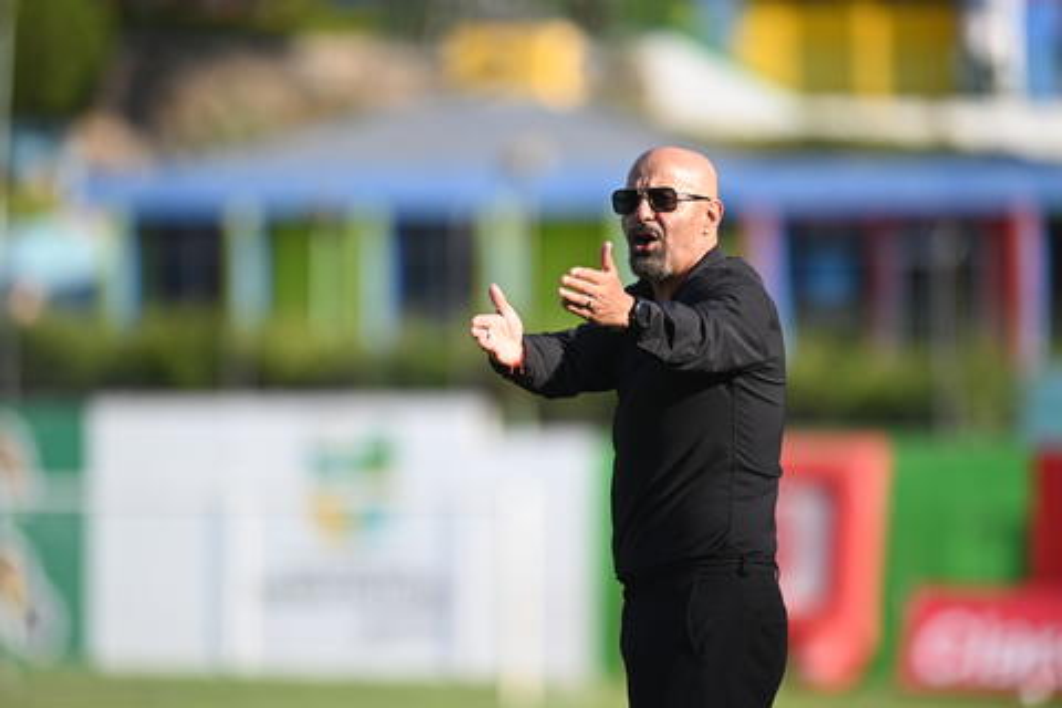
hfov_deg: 6.9
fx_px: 8849
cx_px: 531
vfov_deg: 4.6
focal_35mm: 300
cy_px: 354
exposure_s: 1/2500
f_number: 3.2
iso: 250
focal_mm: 300
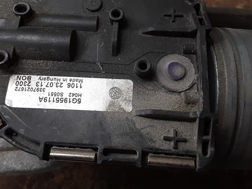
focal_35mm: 34
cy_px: 77
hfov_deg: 53.9
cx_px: 113
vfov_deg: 41.6
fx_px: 247
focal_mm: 2.91
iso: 64
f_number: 1.9
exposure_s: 1/50
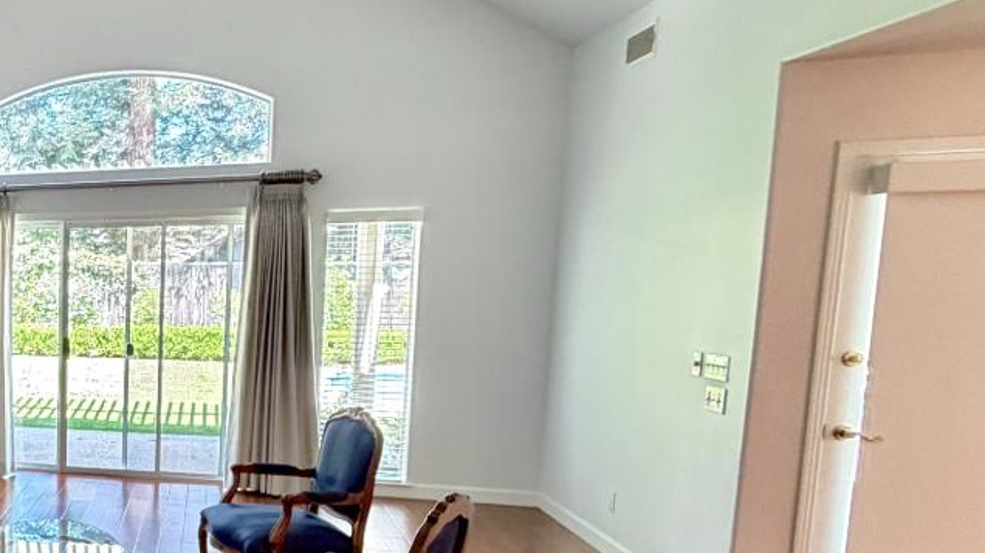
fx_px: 940
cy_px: 383
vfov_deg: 32.4
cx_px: -129
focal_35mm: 36
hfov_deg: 42.0
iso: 320
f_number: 2.2
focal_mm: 2.22
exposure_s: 1/60
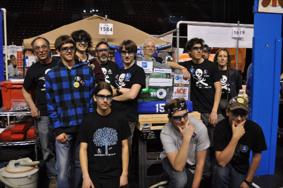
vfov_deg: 36.8
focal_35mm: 36
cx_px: 142
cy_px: 94
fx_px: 283
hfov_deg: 53.2
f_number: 4.5
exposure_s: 1/80
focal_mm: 24
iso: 400
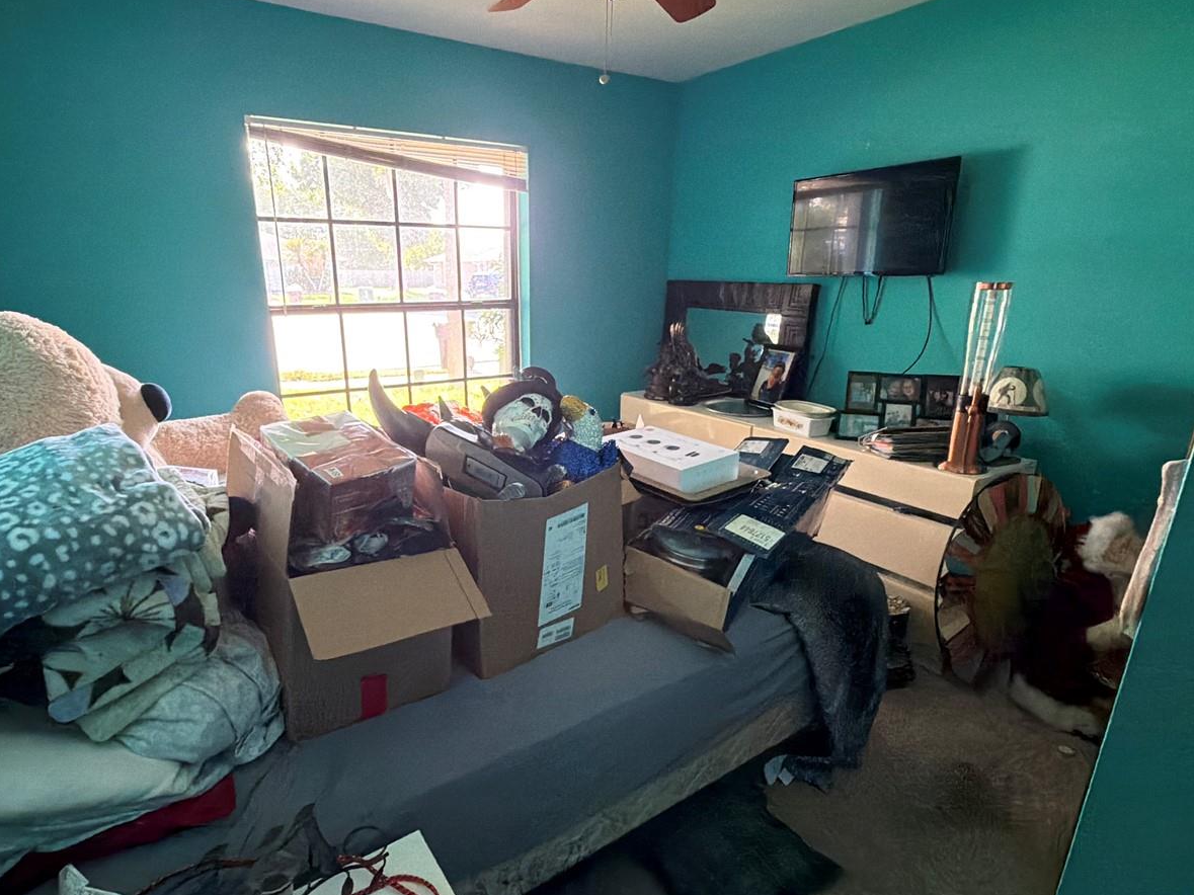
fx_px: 655
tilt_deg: -17.3
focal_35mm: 19
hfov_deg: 84.5
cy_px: 473
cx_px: 547
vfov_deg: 68.6
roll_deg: +0.1
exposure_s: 1/60
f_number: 2.2
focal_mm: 2.22
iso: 800
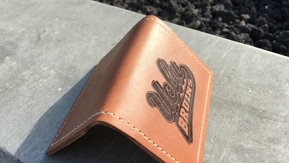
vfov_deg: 36.6
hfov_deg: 61.0
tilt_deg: -46.2
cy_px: 96
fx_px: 245
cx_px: 146
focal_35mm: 32
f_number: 2.2
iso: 25
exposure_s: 1/549
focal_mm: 4.15
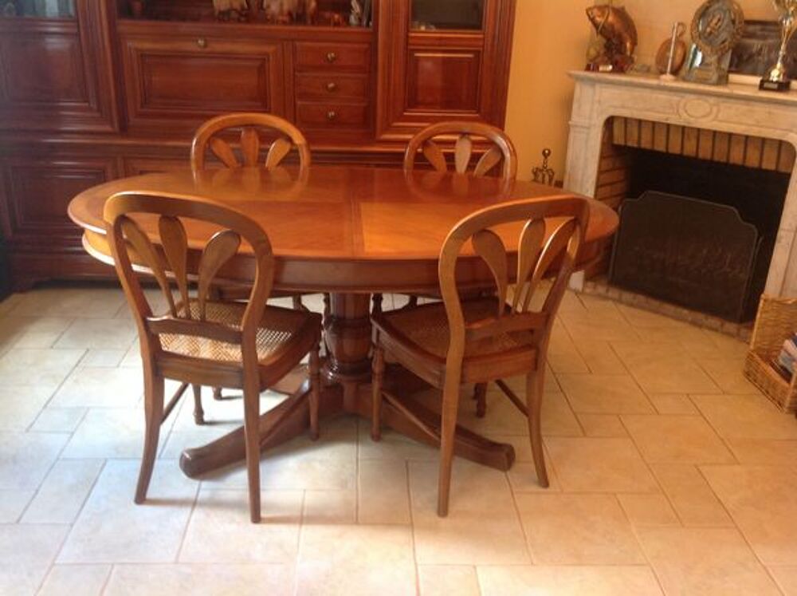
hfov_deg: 52.7
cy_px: 298
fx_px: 805
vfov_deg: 40.6
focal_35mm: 35
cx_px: 398
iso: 160
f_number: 2.4
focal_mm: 4.28
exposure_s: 1/15
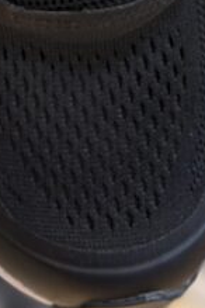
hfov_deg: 6.4
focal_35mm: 213
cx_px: -1
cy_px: -195
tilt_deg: -7.4
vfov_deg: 9.3
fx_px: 1819
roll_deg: +1.6
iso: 160
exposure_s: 1/100
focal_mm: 6.76
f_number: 1.78
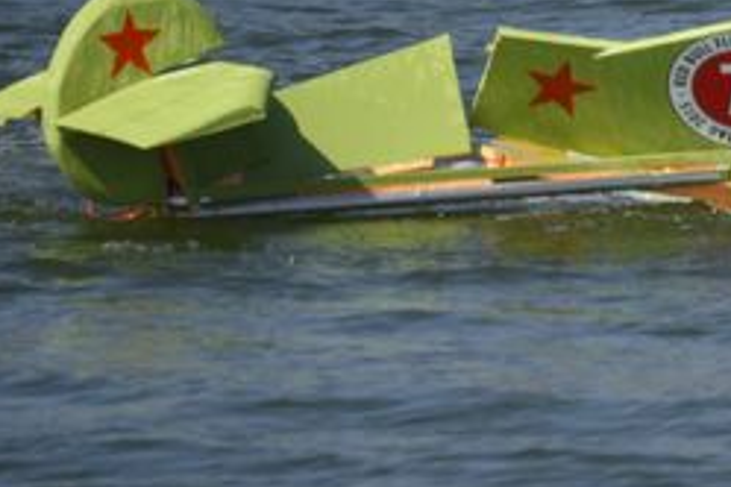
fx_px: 28507
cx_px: 851
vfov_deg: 1.0
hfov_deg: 1.5
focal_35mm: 1404
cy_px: 246
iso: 400
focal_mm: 500
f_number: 8
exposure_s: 1/1250
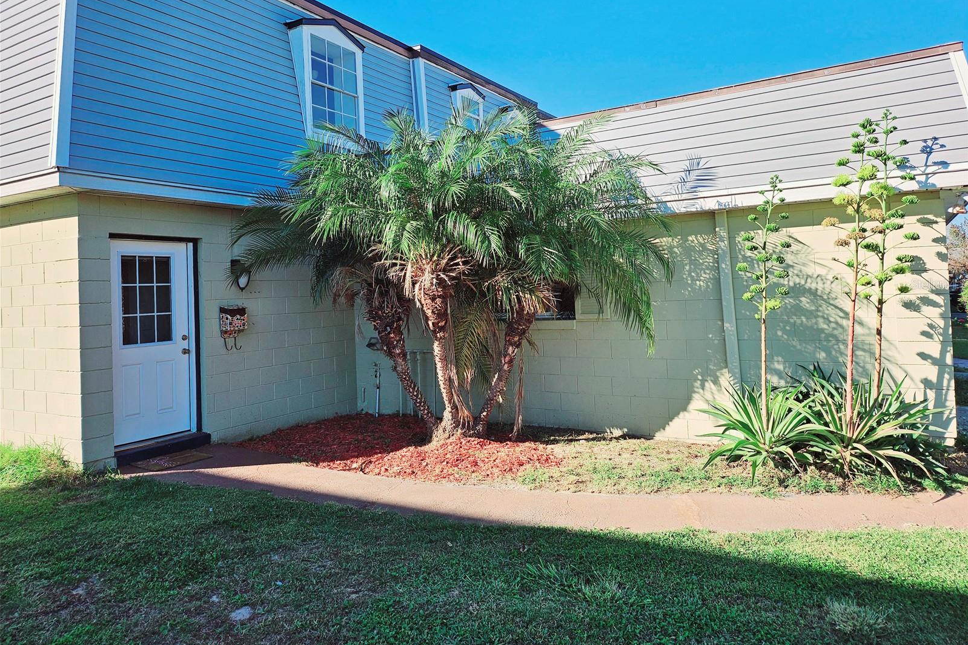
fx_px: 672
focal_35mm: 25
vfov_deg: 51.2
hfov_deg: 71.5
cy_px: 283
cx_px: 484
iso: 50
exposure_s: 1/2500
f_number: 1.8
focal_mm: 5
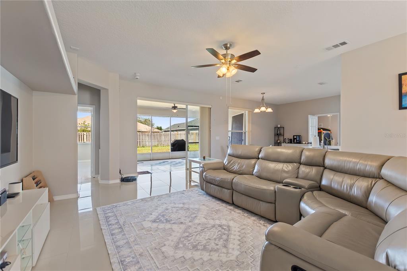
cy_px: 136
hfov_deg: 100.4
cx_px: 204
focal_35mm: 15
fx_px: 170
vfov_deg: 77.3
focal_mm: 10
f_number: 4.5
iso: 400
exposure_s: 1/5
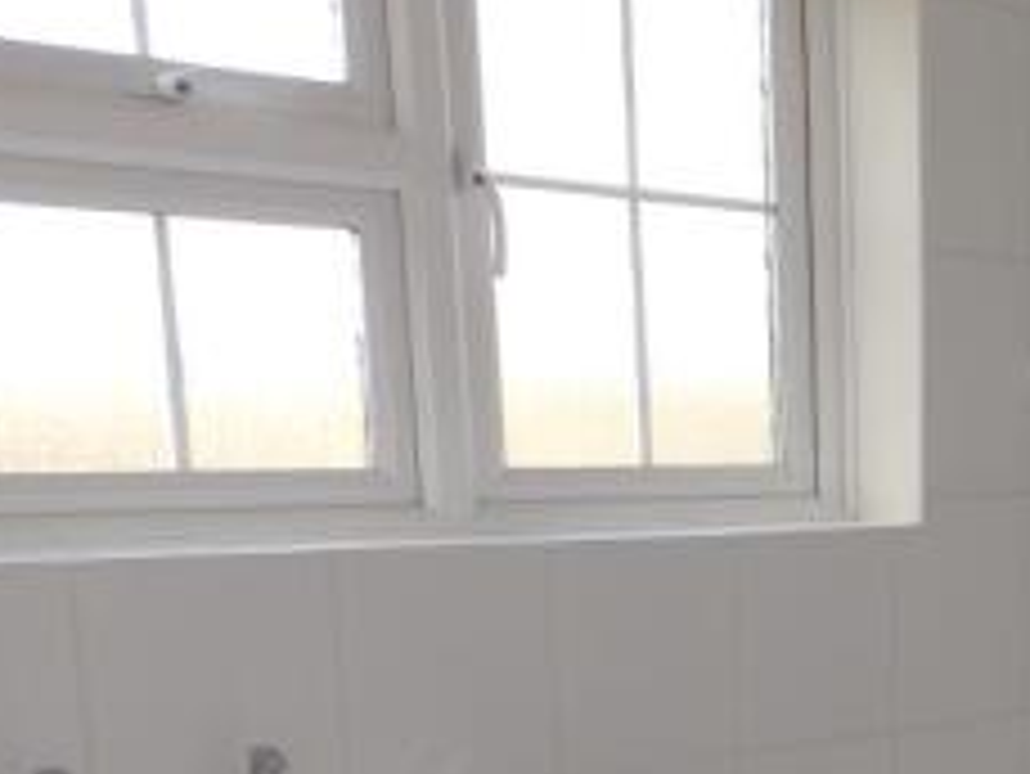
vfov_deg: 24.8
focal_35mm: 56
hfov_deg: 30.6
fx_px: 1667
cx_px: 1136
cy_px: 785
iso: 80
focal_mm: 4
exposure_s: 1/60
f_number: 3.4
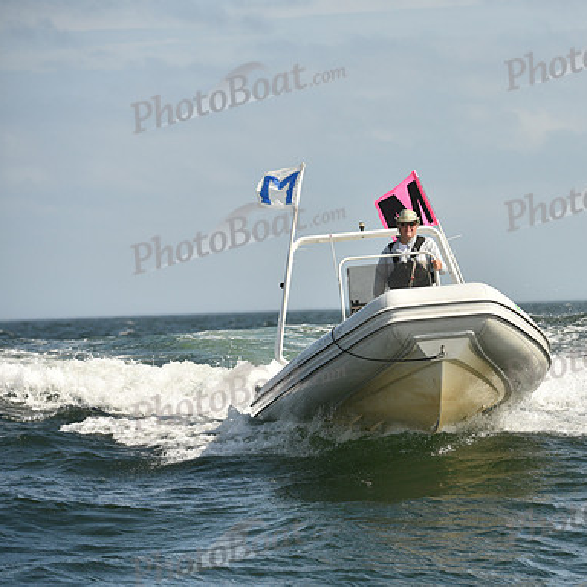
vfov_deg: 5.7
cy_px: 293
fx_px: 5909
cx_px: 426
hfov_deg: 5.7
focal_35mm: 308
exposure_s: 1/1600
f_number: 6.3
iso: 320
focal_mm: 240
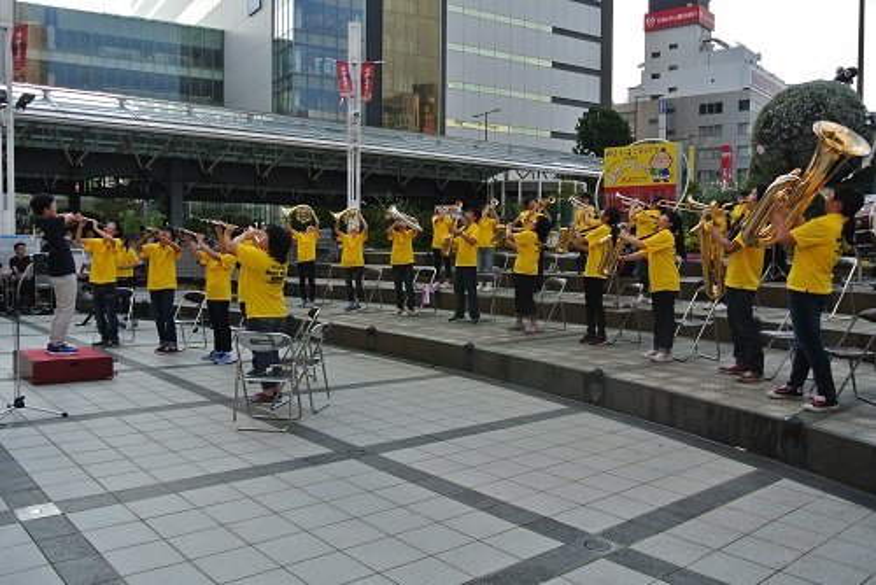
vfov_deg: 43.7
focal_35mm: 30
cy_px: 292
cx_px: 438
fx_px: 730
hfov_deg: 61.9
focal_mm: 11.4
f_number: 4.5
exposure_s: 1/400
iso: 100
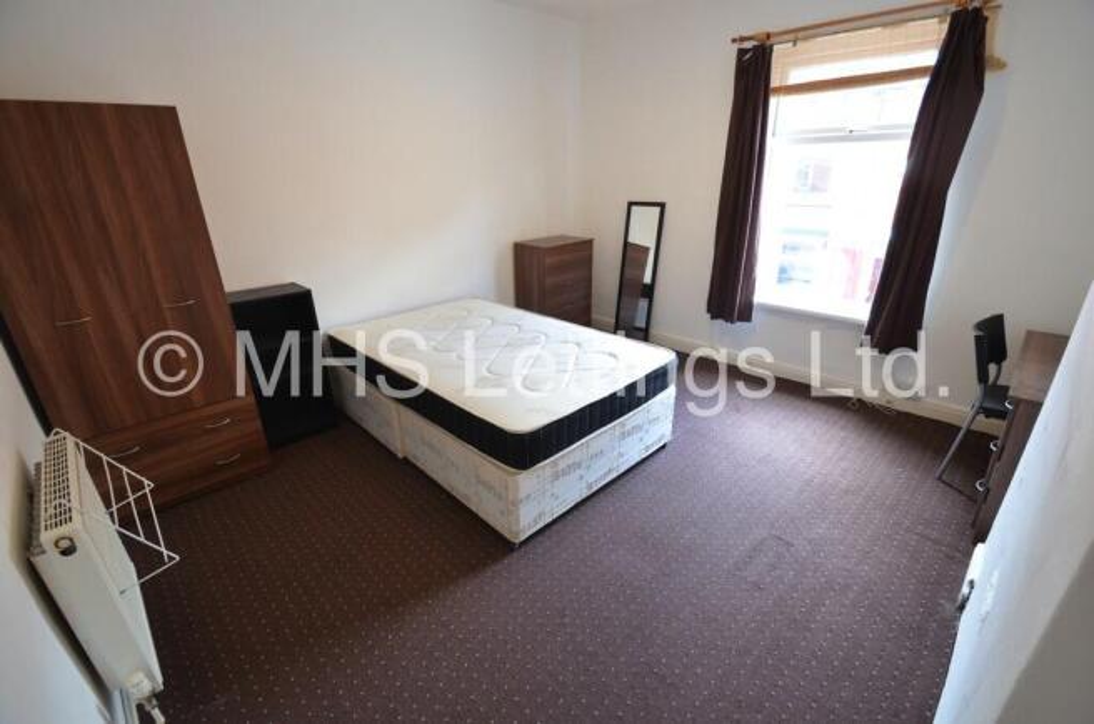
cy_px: 362
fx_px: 455
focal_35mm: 15
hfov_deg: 100.5
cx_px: 547
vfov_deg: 77.0
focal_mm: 10
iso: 1000
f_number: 4.5
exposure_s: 1/50
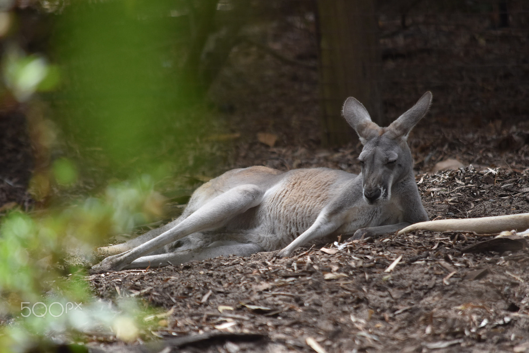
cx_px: 264
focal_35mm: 390
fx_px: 5733
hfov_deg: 5.3
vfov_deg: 3.5
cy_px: 176
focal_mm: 260
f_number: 5.6
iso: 800
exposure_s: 1/1000
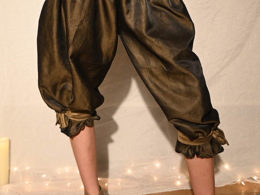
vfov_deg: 17.1
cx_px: 145
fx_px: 628
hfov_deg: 23.4
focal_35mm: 84
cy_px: -21
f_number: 4.5
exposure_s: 1/125
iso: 1000
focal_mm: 26.5
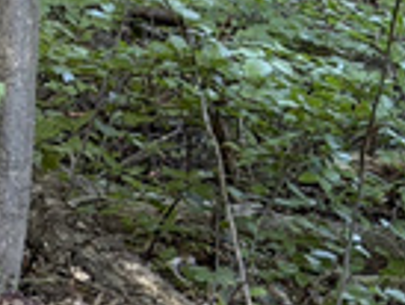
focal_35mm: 298
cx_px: -466
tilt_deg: -10.2
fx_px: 3490
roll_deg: -0.2
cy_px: 314
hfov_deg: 6.4
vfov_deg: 5.0
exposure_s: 1/40
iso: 400
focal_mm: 6.76
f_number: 1.78
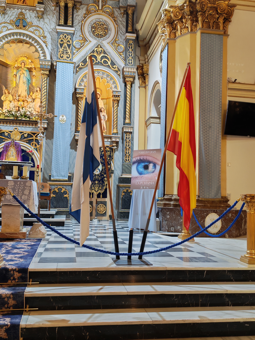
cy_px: 170
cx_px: 128
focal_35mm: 38
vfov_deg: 49.0
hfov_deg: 37.7
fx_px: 373
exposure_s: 1/50
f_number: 1.9
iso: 800
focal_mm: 6.12
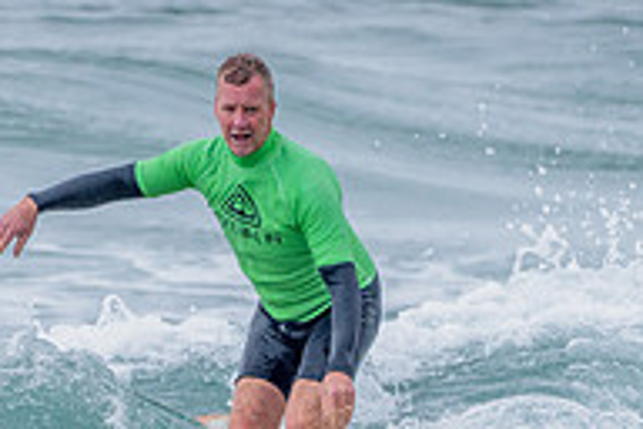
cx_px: 374
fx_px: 33076
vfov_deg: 0.7
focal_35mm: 1852
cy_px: 485
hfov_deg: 1.1
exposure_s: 1/2000
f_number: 5.6
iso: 720
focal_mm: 500
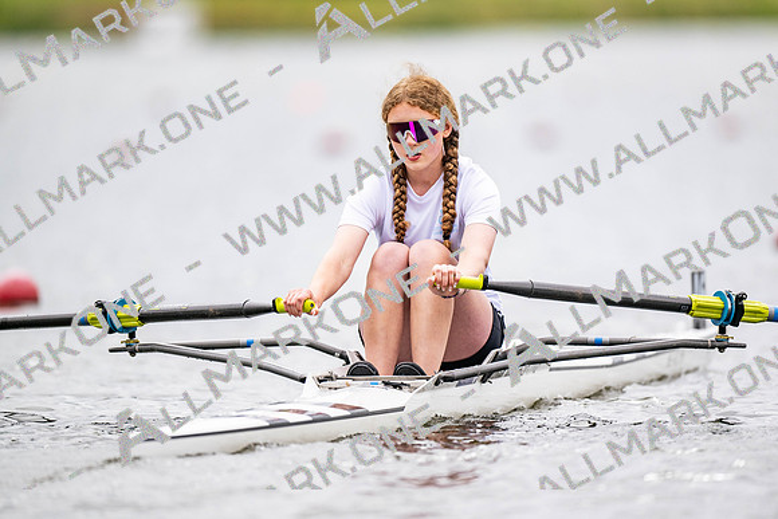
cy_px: 260
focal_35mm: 600
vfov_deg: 2.3
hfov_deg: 3.4
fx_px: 12969
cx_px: 389
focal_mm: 600
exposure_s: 1/2500
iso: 360
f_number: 4
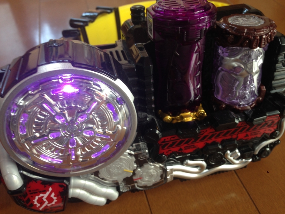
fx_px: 272
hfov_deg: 55.4
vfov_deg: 42.9
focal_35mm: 33
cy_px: 107
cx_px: 142
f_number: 2.4
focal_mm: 4.12
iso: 50
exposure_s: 1/20
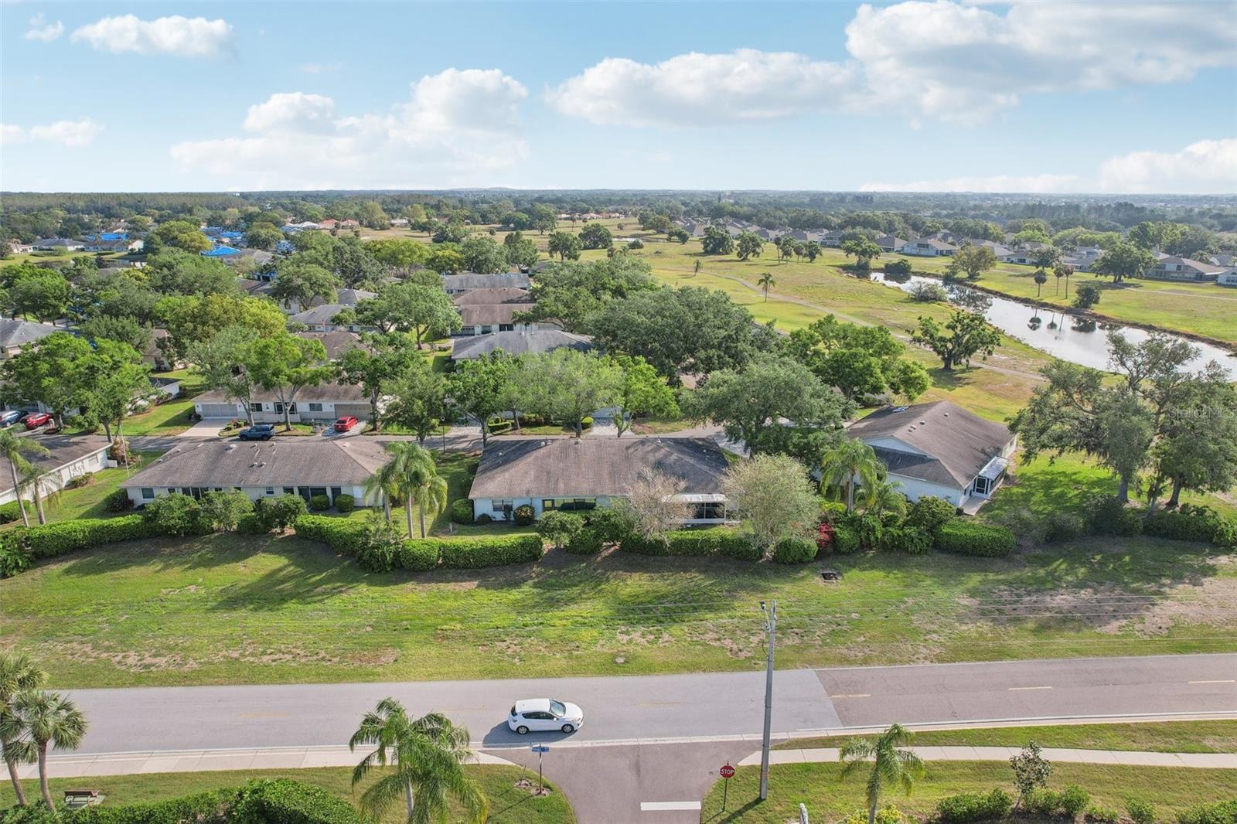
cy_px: 412
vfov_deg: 57.2
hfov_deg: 78.6
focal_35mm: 22
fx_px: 756
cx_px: 618
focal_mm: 8.4
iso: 100
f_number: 2.8
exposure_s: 1/2500
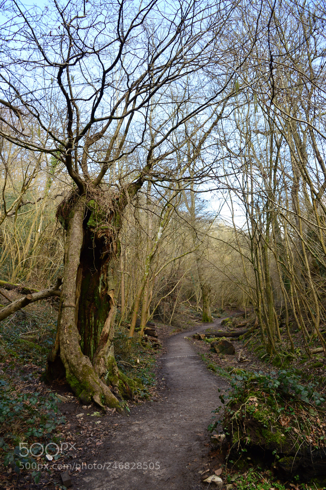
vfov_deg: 67.4
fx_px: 367
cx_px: 163
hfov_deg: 47.9
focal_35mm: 27
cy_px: 245
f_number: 5.6
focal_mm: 18
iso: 200
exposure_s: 1/125
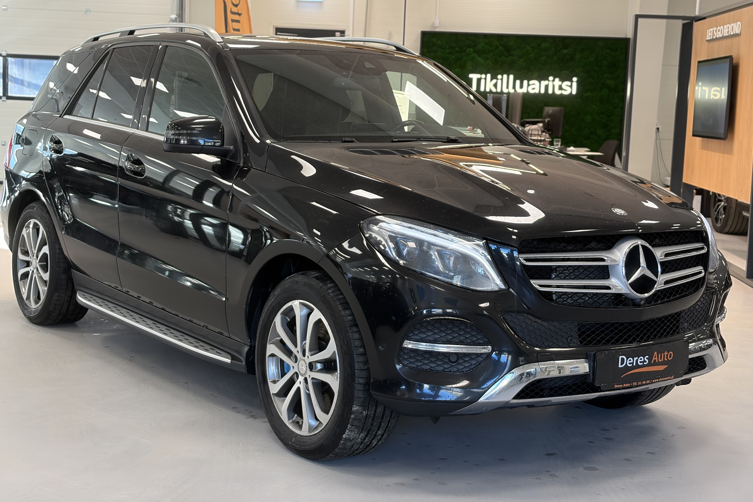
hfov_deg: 36.2
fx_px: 1150
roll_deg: -2.1
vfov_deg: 24.6
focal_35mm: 55
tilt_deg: -6.3
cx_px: 373
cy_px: 218
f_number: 1.6
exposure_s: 1/74
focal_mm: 5.96
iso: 80
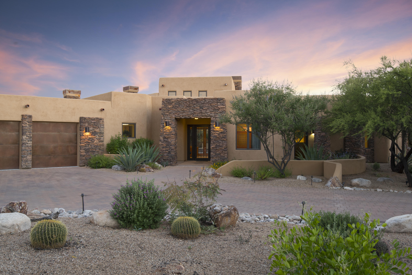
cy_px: 138
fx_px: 366
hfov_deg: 58.7
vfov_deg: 41.1
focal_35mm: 32
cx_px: 206
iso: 400
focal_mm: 32
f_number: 8
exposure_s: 1/8
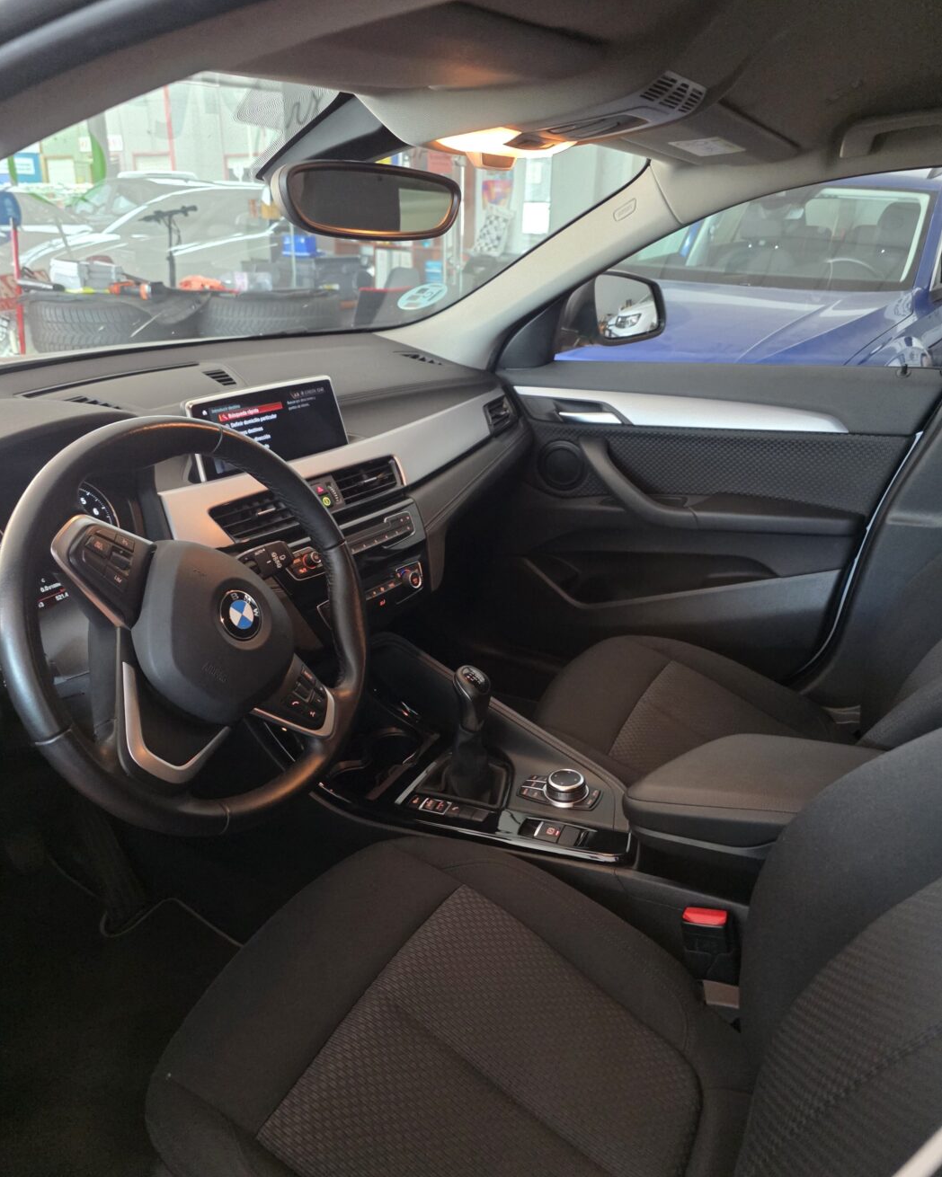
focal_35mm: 24
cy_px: 598
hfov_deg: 58.8
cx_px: 471
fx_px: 836
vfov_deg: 70.3
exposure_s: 1/100
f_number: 1.7
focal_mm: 6.3
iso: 1250
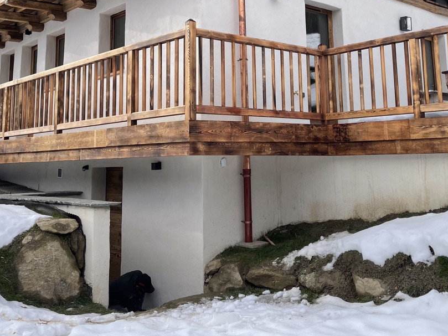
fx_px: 582
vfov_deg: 31.1
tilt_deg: +9.3
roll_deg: +1.7
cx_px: 236
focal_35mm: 45
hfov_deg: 42.1
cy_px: 54
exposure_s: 1/692
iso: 32
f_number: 1.6
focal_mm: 5.1
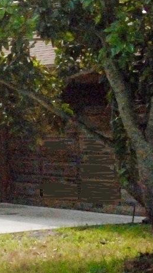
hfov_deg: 6.8
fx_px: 1250
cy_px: 98
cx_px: -134
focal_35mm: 173
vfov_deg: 12.4
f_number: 18
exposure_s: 1/1250
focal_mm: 26
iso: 3200
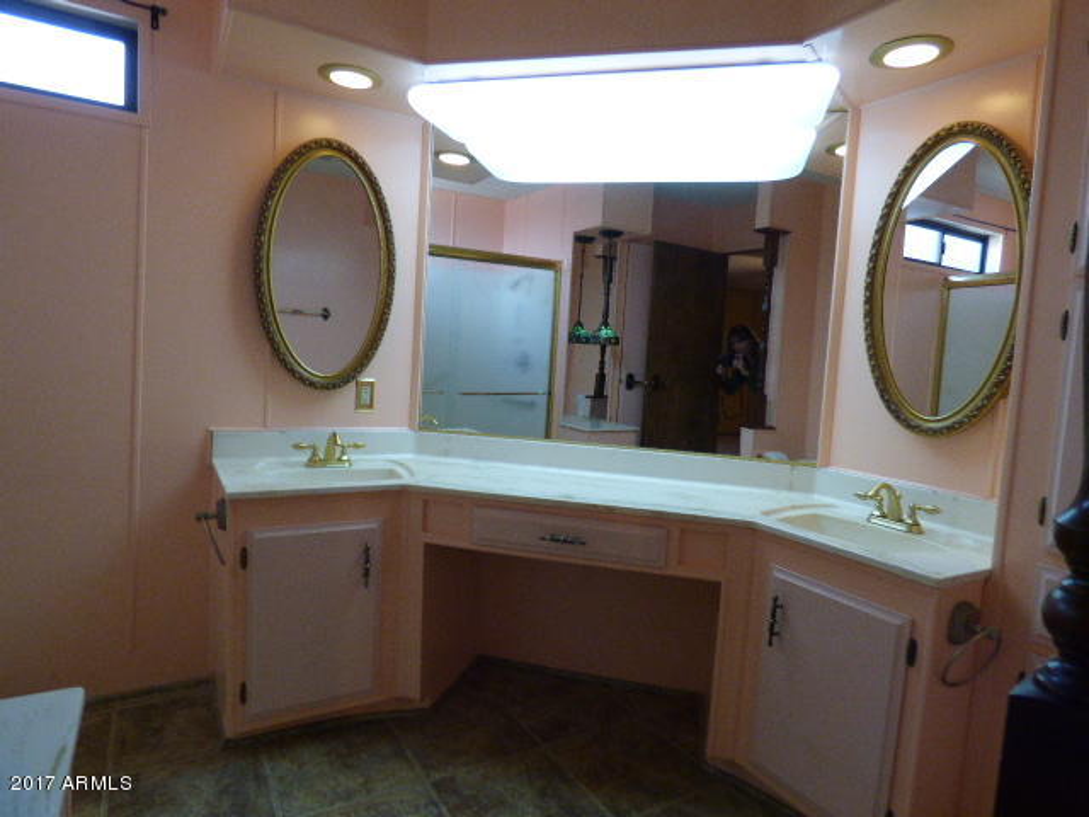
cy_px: 408
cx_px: 544
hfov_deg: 81.7
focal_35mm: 20
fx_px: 629
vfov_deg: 66.0
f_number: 2.8
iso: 400
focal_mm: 3.58
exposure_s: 1/60
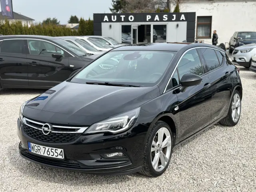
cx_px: 128
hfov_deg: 39.7
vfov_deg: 30.3
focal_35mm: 48
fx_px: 355
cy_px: 96
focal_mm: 6.86
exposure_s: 1/3472
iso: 80
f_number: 1.78
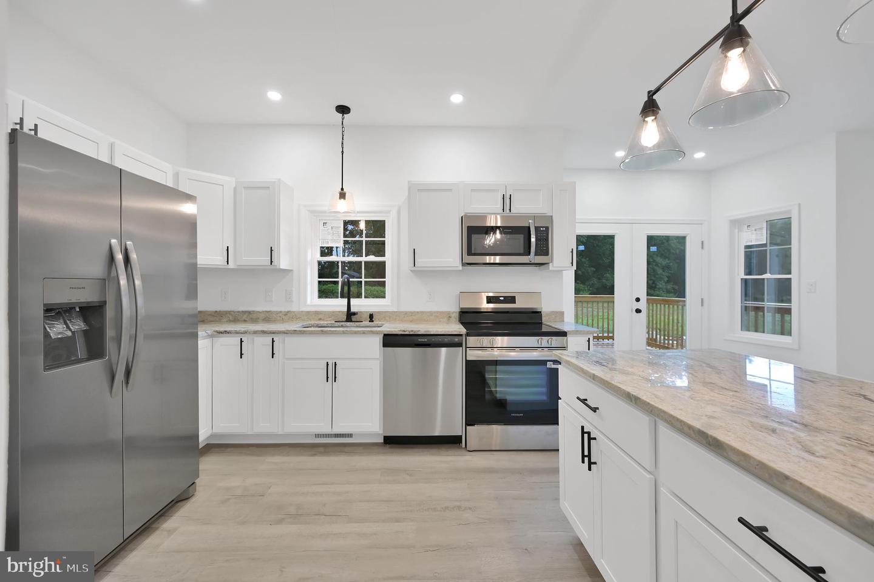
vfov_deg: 81.1
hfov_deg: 104.3
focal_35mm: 14
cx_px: 437
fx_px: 340
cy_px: 291
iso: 200
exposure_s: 1/25
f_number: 5
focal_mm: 14
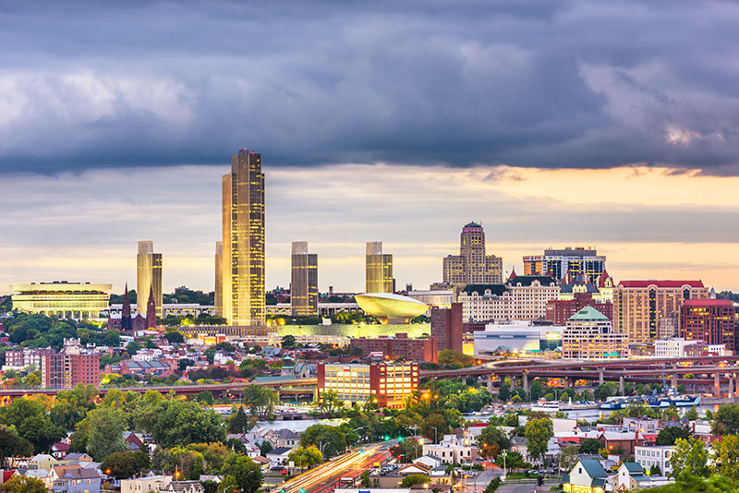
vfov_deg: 11.2
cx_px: 370
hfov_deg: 16.8
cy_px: 246
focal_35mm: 122
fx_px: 2505
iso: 64
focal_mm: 122
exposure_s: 15
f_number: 14
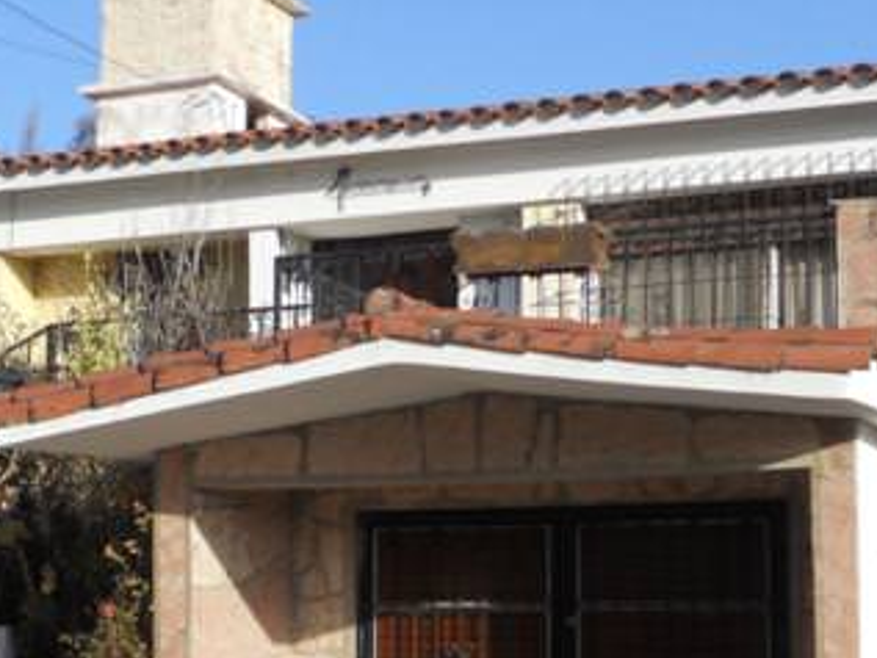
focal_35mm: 96
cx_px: 72
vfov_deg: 15.2
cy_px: 650
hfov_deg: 20.0
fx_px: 2433
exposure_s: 1/500
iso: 80
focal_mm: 6.9
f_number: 3.9
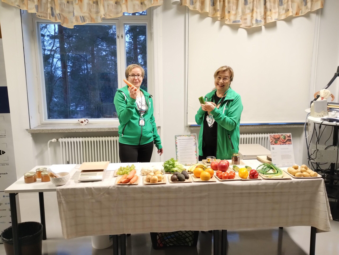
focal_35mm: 28
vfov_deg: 49.9
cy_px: 128
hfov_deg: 63.4
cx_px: 170
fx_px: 275
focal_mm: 4.27
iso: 1259
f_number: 1.8
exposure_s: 1/25
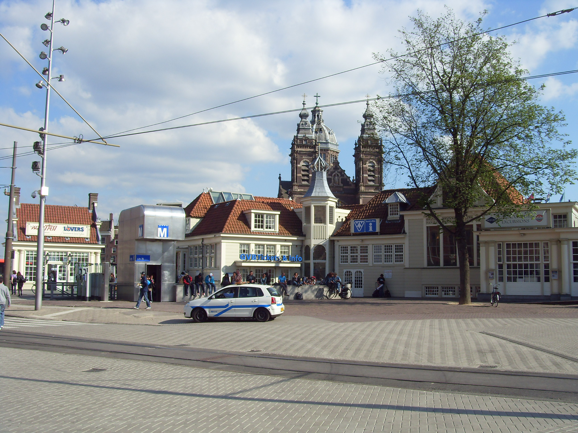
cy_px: 216
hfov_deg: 47.9
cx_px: 289
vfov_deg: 36.8
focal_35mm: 39
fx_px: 651
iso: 80
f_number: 6.2
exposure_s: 1/350
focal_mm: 6.6
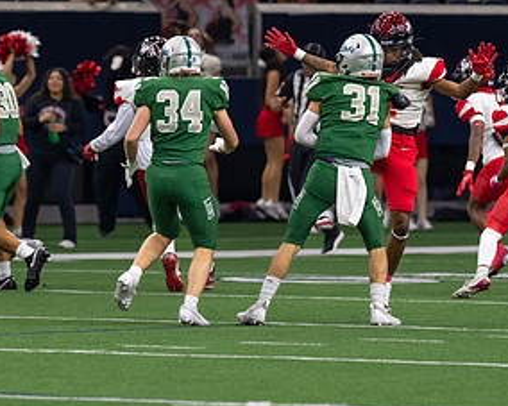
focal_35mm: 573
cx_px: 111
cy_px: 176
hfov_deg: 3.4
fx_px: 8612
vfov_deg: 2.7
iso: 1600
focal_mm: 200
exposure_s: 1/1000
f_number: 2.8
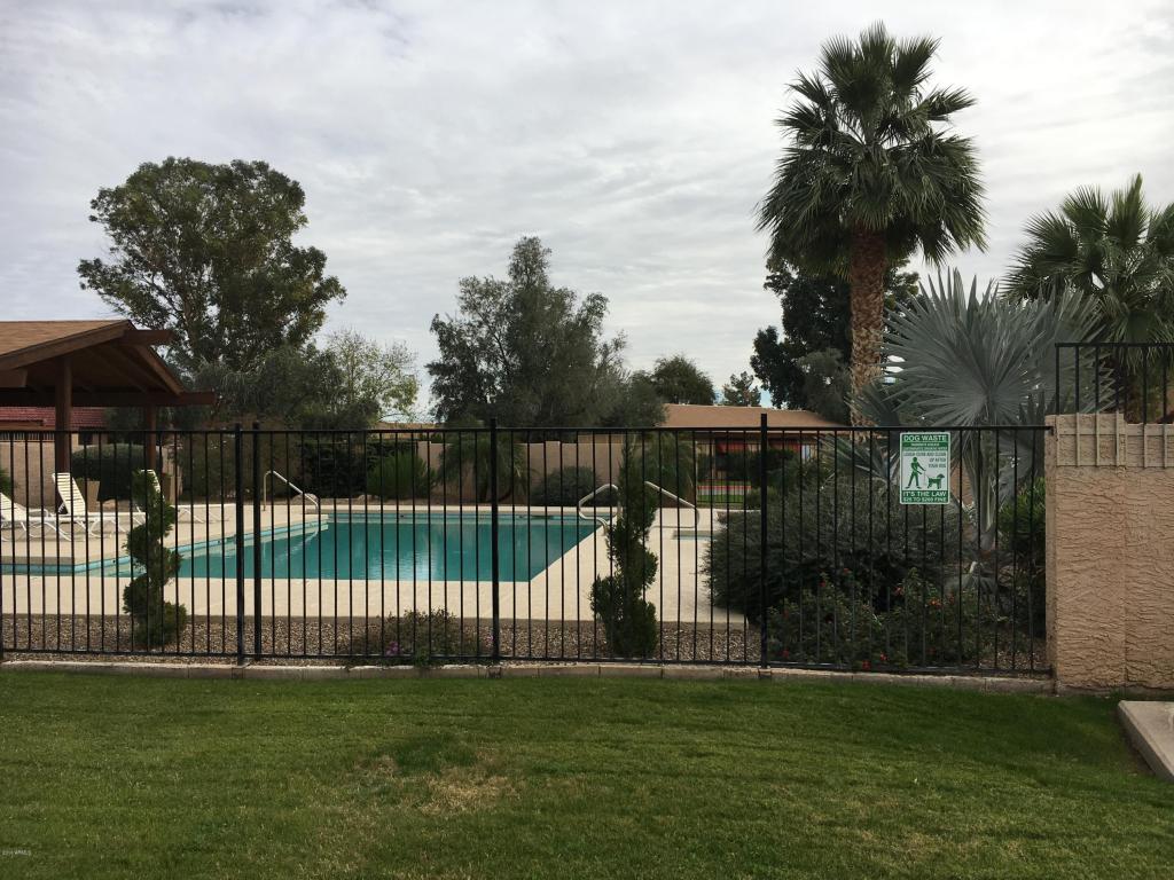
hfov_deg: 61.7
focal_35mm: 29
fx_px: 984
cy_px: 440
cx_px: 587
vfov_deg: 48.2
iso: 25
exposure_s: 1/2262
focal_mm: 4.15
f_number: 2.2
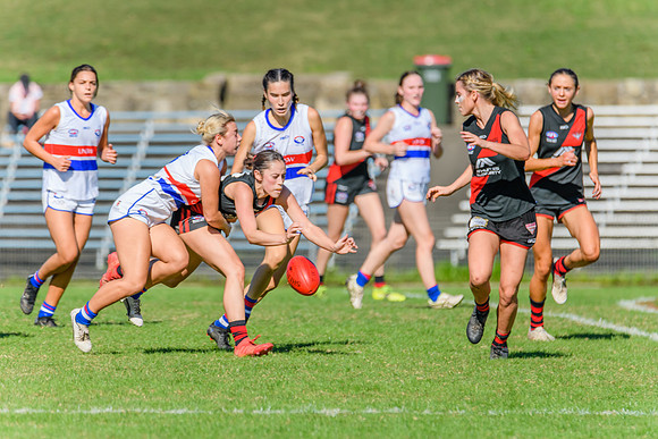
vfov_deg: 2.7
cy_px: 220
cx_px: 329
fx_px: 9411
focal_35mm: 515
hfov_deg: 4.0
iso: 640
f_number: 9
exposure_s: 1/1600
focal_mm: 500
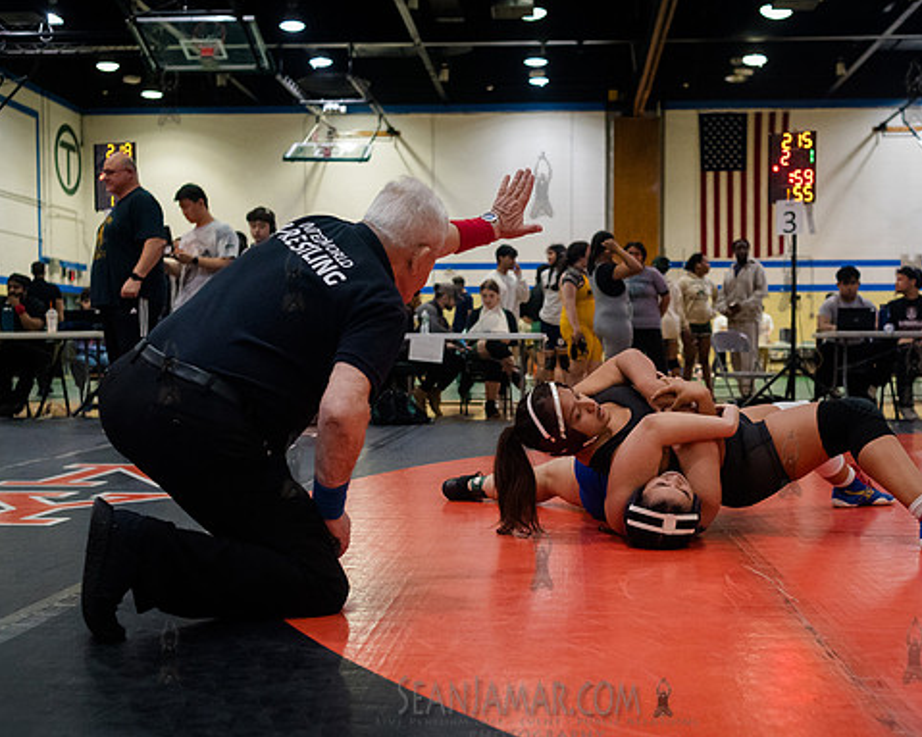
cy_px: 426
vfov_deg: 32.0
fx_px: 1282
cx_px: 506
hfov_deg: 39.5
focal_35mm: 47
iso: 5000
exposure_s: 1/400
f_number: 3.2
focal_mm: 35
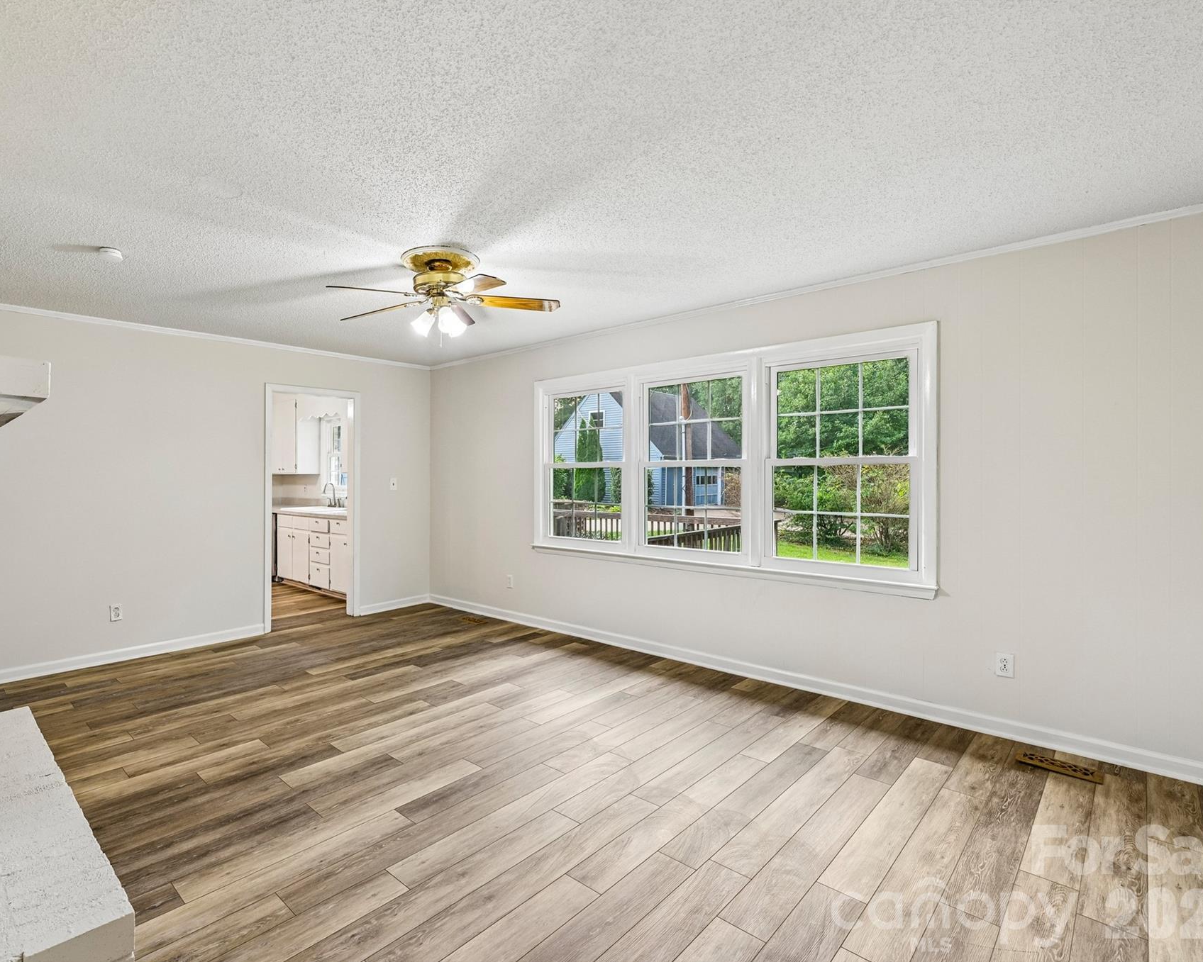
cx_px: 531
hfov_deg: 89.3
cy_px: 480
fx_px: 605
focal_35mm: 17
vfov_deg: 77.0
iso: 320
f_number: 8
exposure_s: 1/15
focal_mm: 15
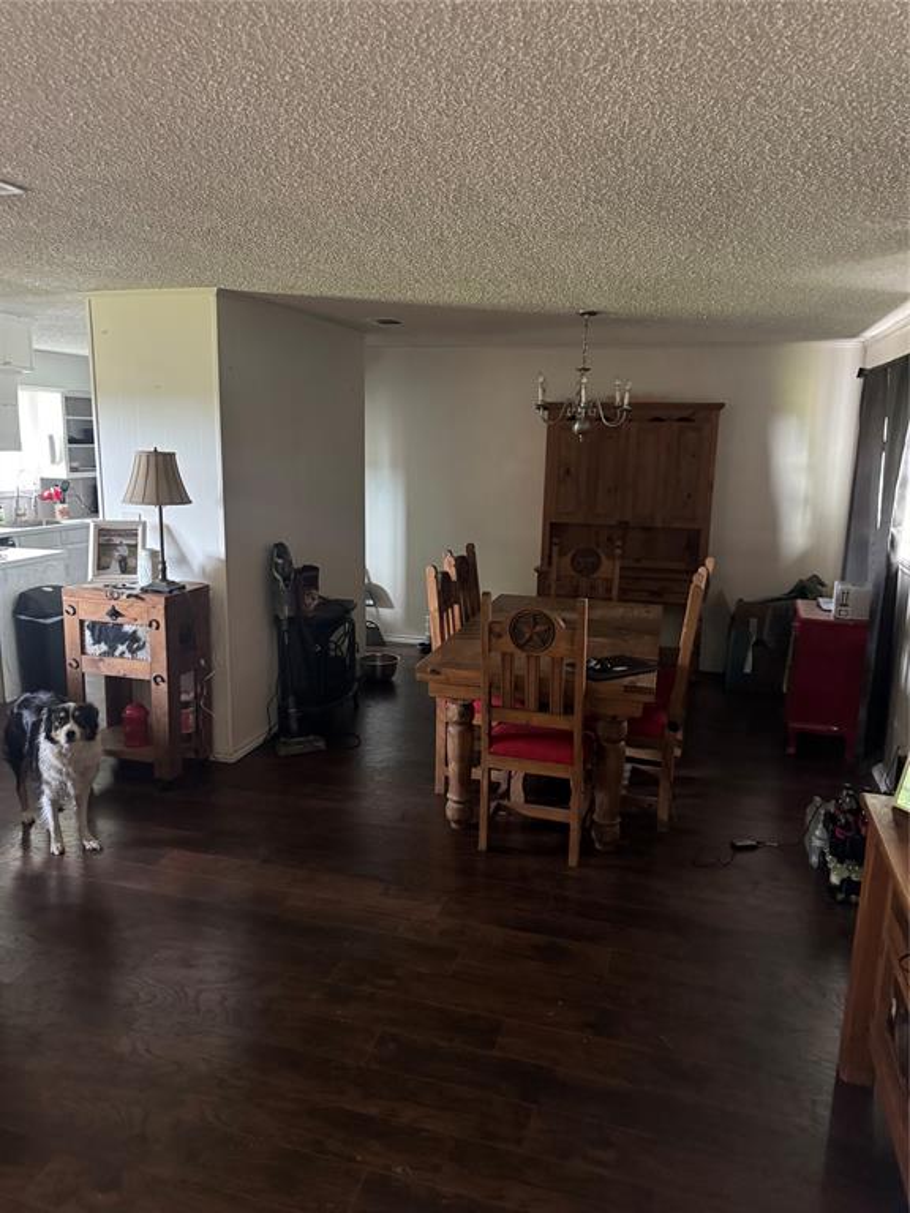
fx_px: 841
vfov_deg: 71.6
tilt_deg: -10.7
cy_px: 606
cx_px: 455
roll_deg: -1.4
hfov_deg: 56.8
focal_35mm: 24
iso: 1000
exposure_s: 1/30
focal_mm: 6.76
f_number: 1.78
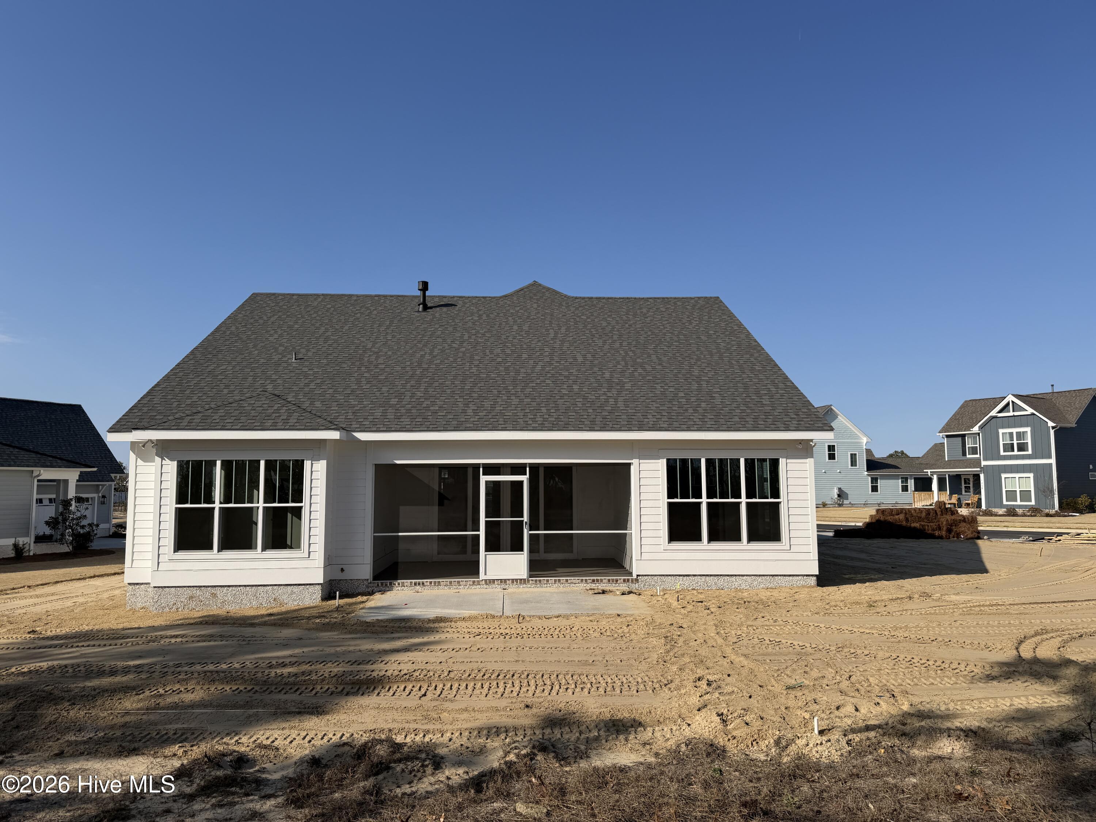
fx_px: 760
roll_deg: +0.5
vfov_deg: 56.8
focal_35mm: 24
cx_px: 548
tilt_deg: +4.8
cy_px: 411
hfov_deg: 71.6
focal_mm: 6.76
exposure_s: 1/6711
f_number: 1.78
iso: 80
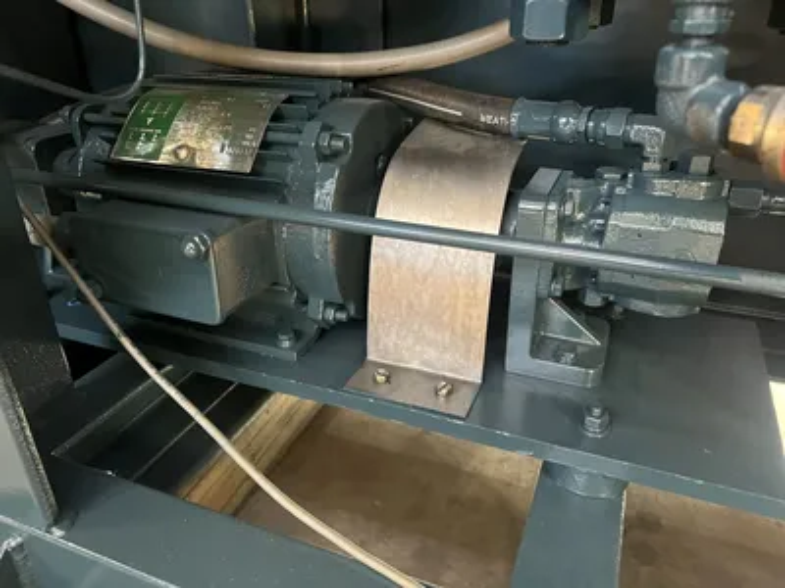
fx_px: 590
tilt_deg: -25.0
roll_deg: -1.2
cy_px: 294
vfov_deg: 53.1
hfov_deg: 67.3
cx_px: 392
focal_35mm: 26
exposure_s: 1/40
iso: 500
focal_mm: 5.7
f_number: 1.5
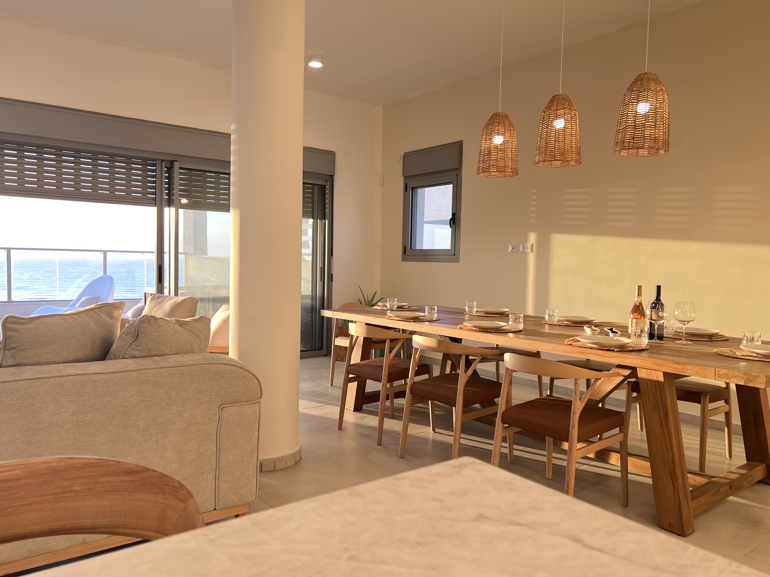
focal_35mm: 26
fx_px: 578
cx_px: 385
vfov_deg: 53.1
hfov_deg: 67.3
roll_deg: -0.8
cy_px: 288
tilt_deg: -2.8
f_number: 1.5
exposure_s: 1/121
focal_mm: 5.7
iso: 50
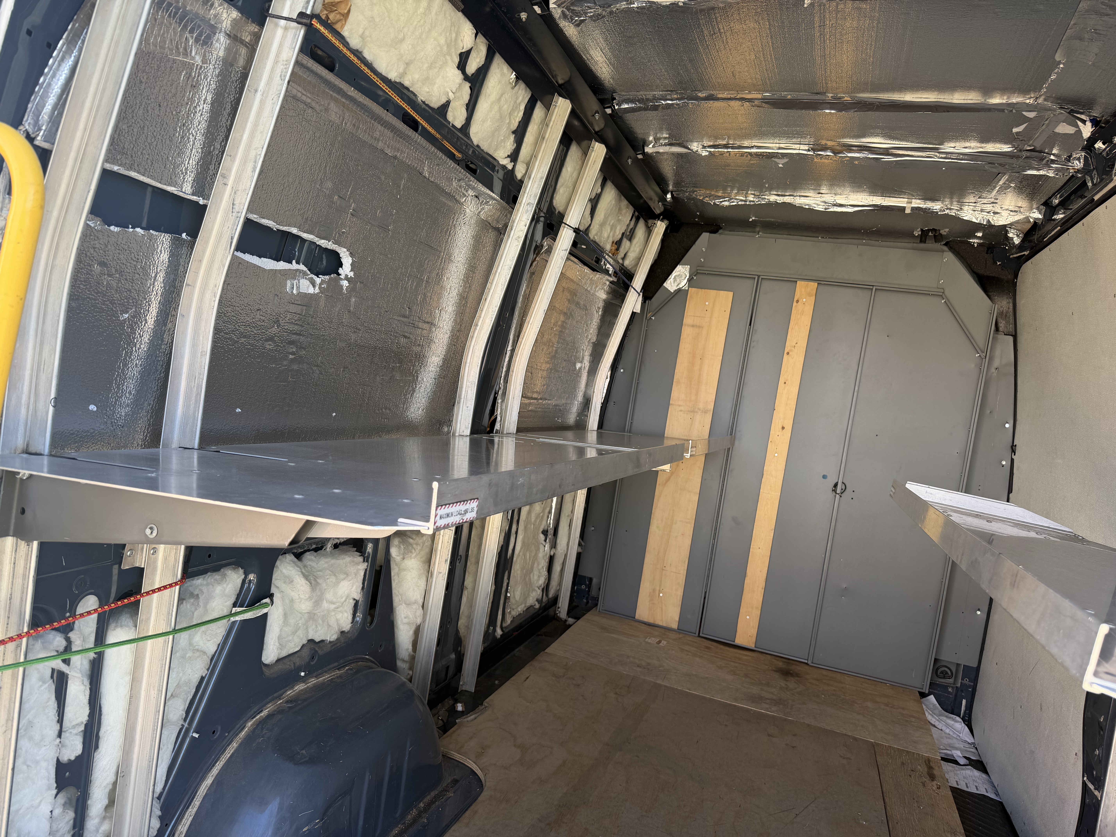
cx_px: 558
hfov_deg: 71.6
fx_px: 774
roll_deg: -8.4
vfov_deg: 56.8
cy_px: 418
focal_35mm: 24
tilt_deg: -3.6
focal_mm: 6.76
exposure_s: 1/237
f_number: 1.78
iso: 64
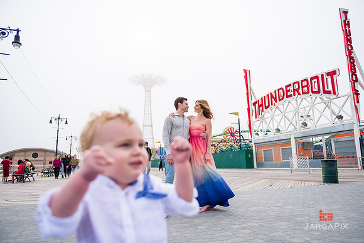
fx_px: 243
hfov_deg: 73.7
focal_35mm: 24
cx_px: 182
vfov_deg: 53.2
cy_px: 122
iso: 200
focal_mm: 24
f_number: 3.2
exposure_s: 1/4000
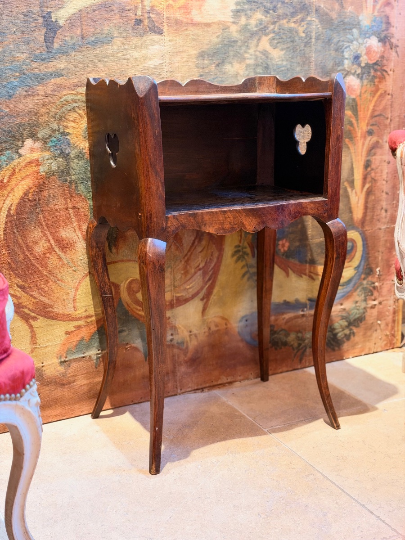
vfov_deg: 39.7
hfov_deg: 30.3
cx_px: 202
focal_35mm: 48
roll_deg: +0.0
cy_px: 270
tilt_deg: -13.2
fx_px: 749
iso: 320
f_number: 1.48
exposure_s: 1/25
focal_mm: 6.93
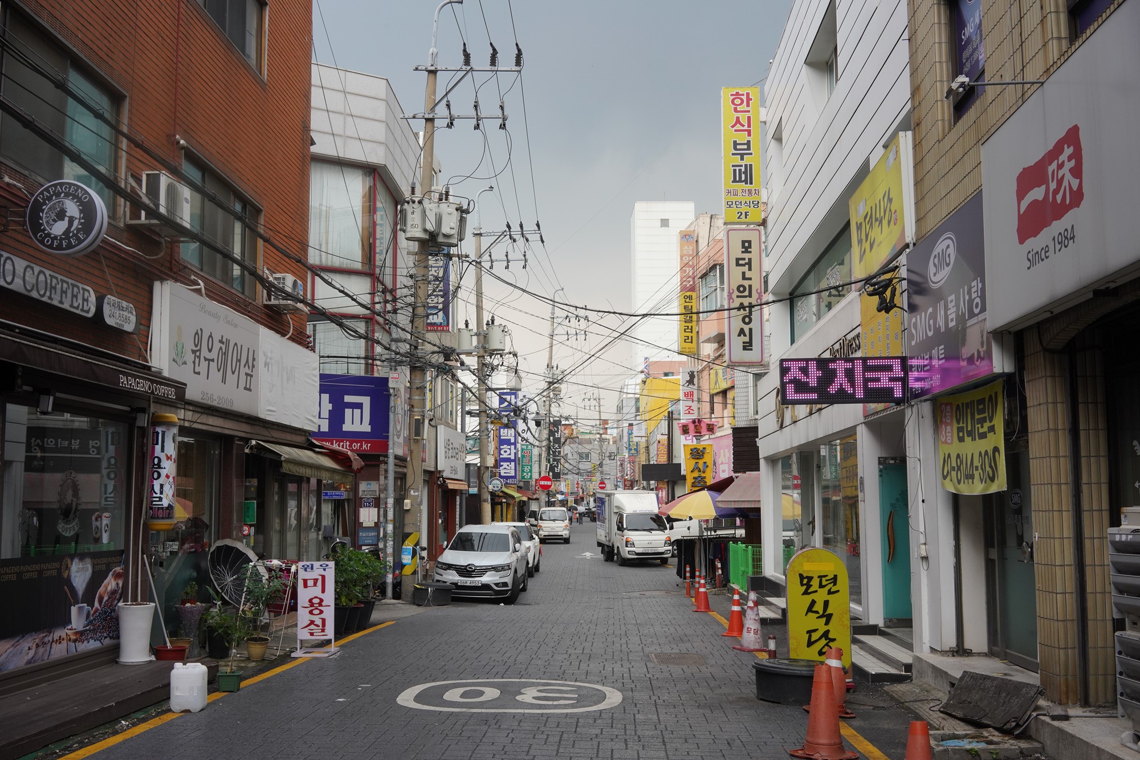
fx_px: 1108
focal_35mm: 35
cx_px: 570
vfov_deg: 37.9
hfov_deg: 54.4
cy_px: 380
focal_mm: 35
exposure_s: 1/100
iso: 800
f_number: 14
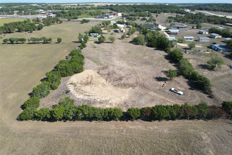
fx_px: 142
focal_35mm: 22
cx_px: 116
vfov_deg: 57.2
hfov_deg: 78.6
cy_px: 78
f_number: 2.8
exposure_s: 1/1250
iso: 100
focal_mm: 8.38
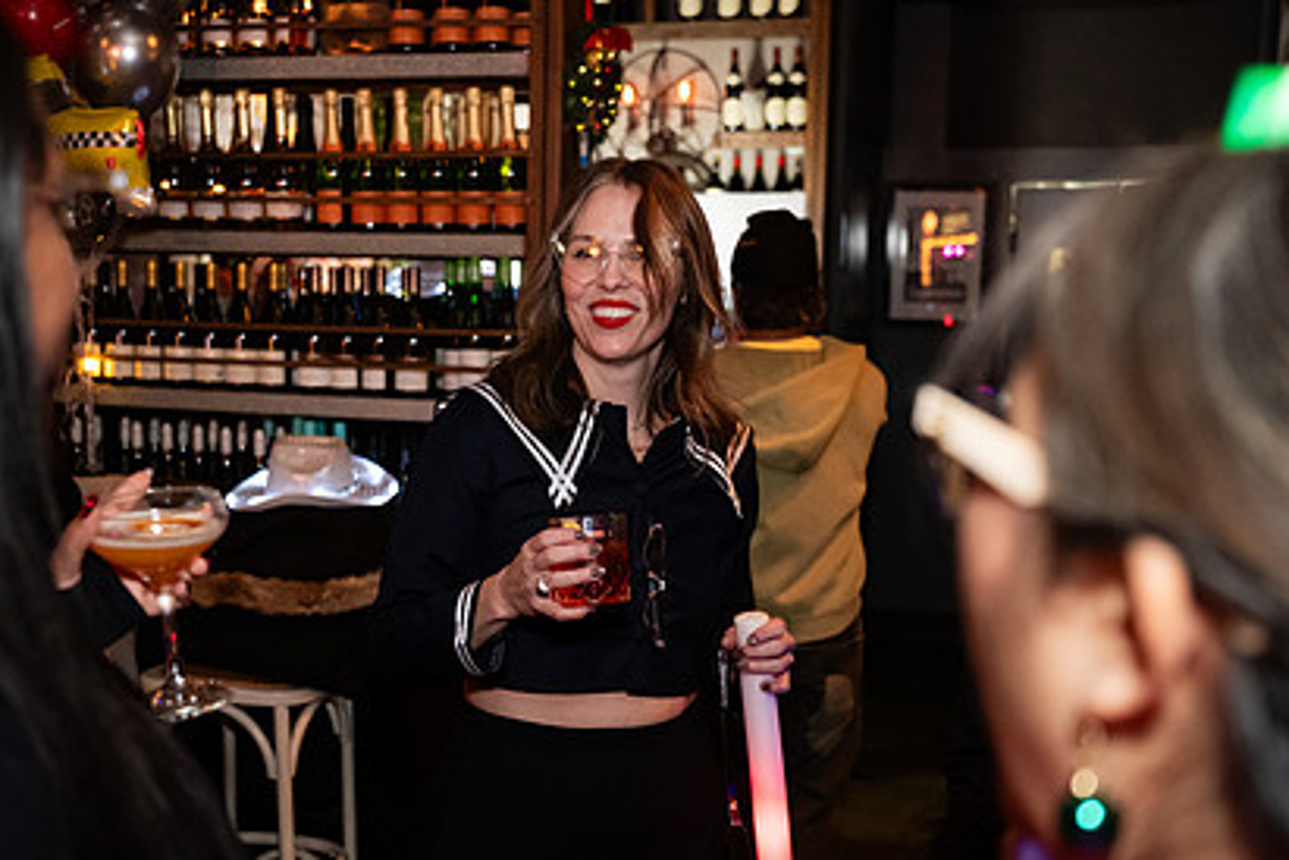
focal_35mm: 45
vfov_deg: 29.8
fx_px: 1611
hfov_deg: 43.6
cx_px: 580
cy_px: 526
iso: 3200
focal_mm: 31.5
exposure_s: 1/100
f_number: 2.8
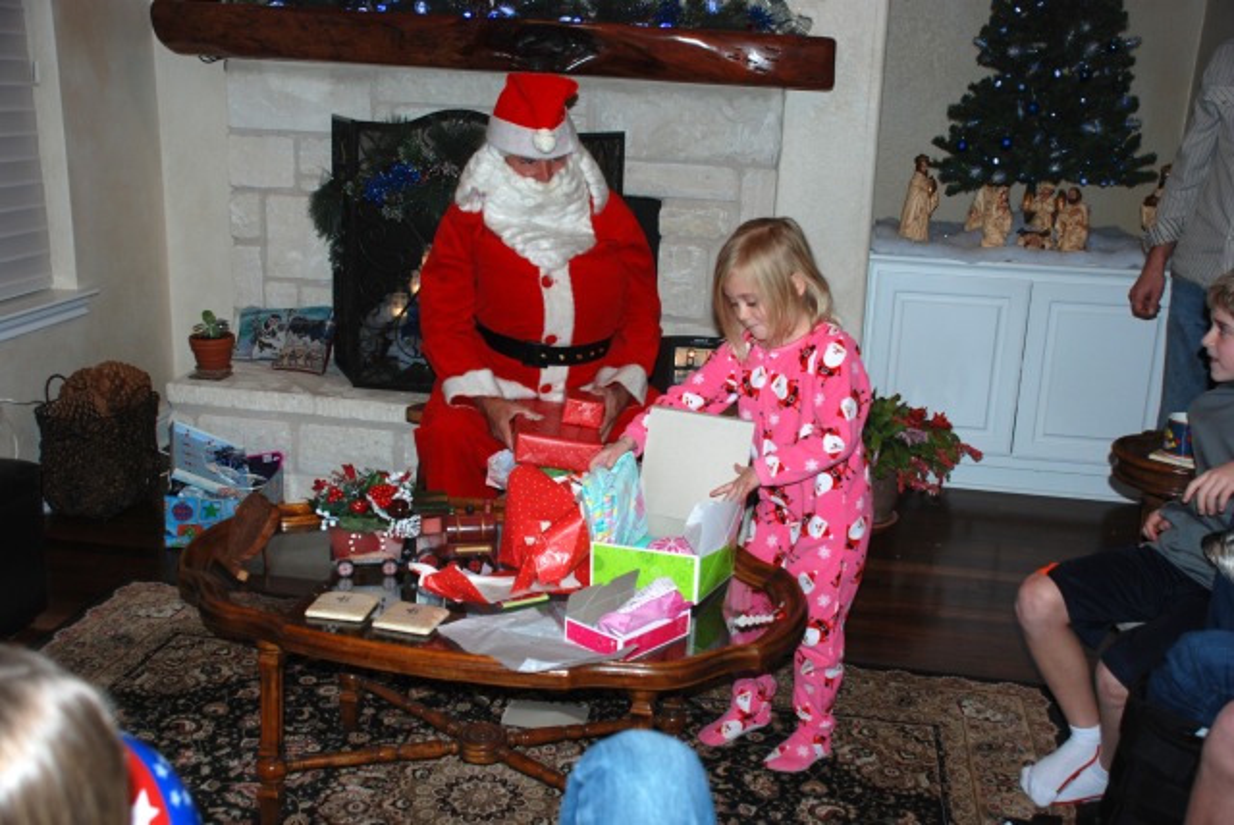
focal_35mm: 39
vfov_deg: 34.3
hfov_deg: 49.5
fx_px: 1338
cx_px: 617
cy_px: 412
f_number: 4
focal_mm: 26
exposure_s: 1/60
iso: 200
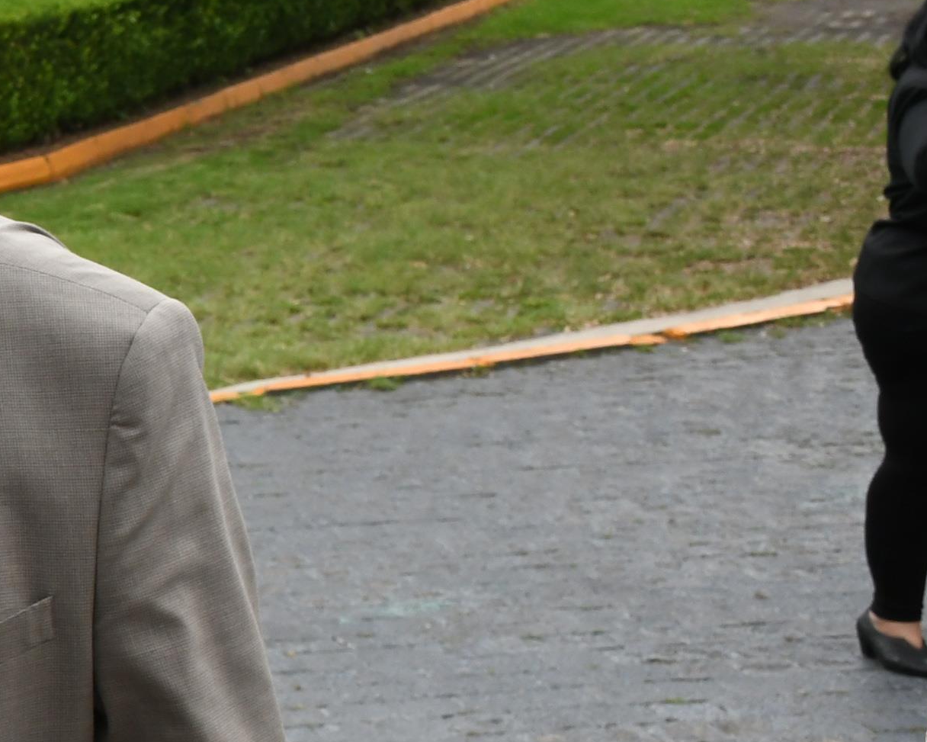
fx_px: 3183
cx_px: -646
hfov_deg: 14.8
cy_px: 453
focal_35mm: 116
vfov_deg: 13.3
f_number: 9
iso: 640
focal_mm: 24
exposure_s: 1/160
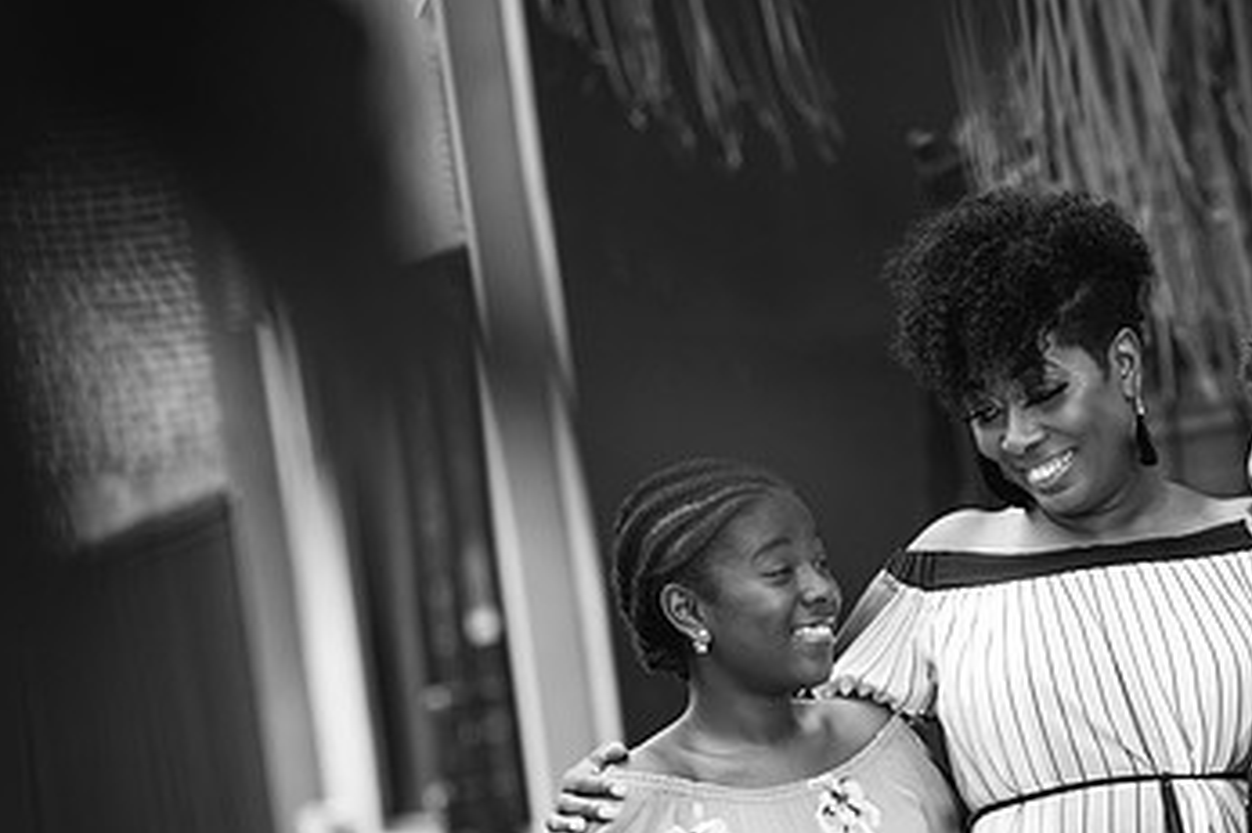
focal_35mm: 251
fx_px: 8725
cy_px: 687
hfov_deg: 8.2
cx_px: 949
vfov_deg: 5.5
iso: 320
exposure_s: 1/640
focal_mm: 150
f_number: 5.6
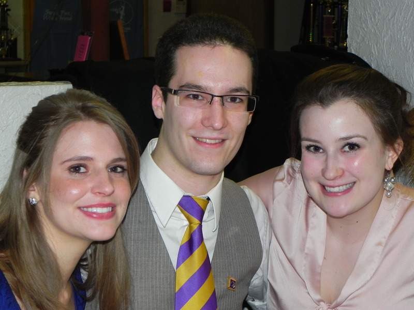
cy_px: 155
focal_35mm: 85
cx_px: 207
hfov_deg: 23.0
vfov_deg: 17.4
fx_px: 1017
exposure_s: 1/30
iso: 200
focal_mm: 15.1
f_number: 4
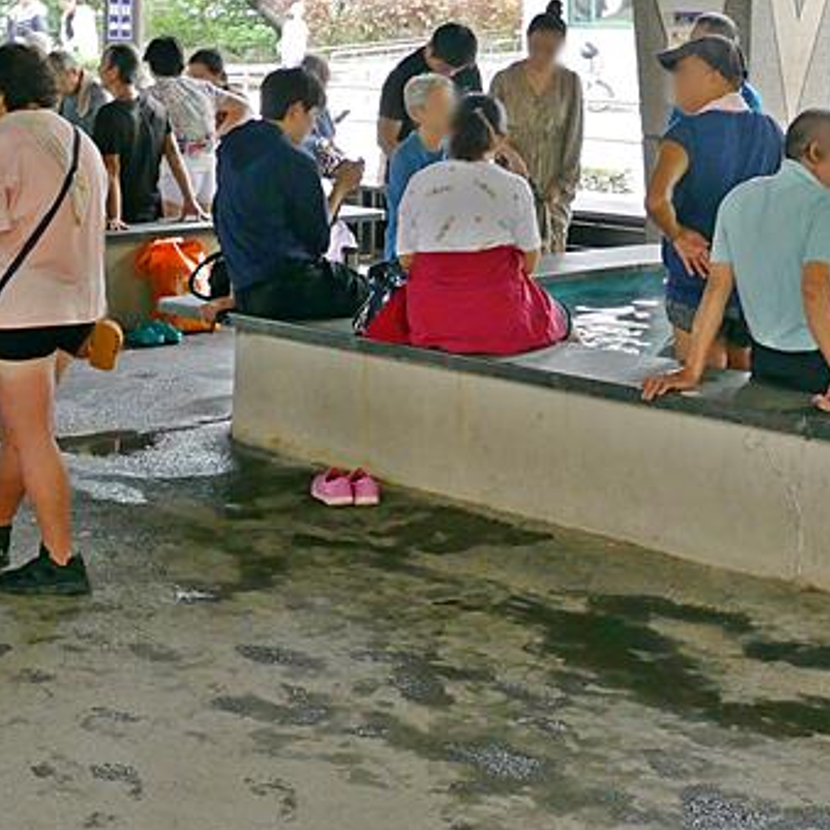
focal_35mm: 73
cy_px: 75
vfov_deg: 23.0
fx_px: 1980
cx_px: 536
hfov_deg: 23.6
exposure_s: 1/60
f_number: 2.5
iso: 200
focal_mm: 14
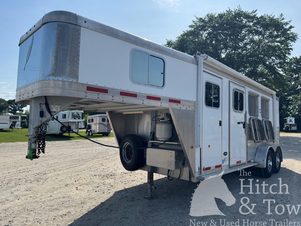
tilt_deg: +1.2
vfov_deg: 56.8
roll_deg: -1.0
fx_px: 209
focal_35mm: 24
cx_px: 150
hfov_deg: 71.6
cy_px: 113
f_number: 1.78
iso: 80
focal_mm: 6.76
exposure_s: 1/4950
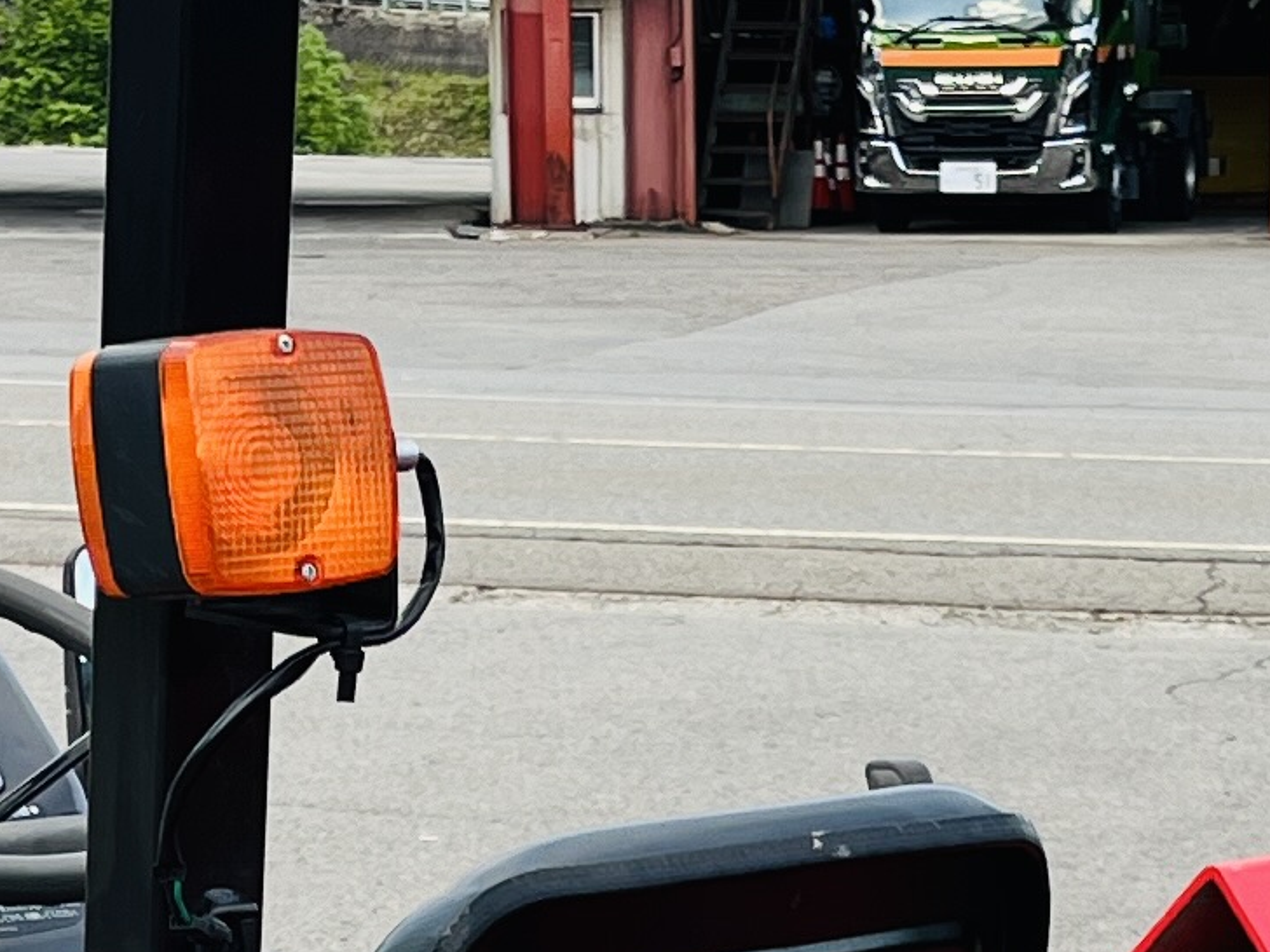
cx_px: 968
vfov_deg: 9.8
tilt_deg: -17.6
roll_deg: -0.3
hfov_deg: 13.7
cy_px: 1629
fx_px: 5283
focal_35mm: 144
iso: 50
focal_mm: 5.1
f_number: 1.6
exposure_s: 1/357
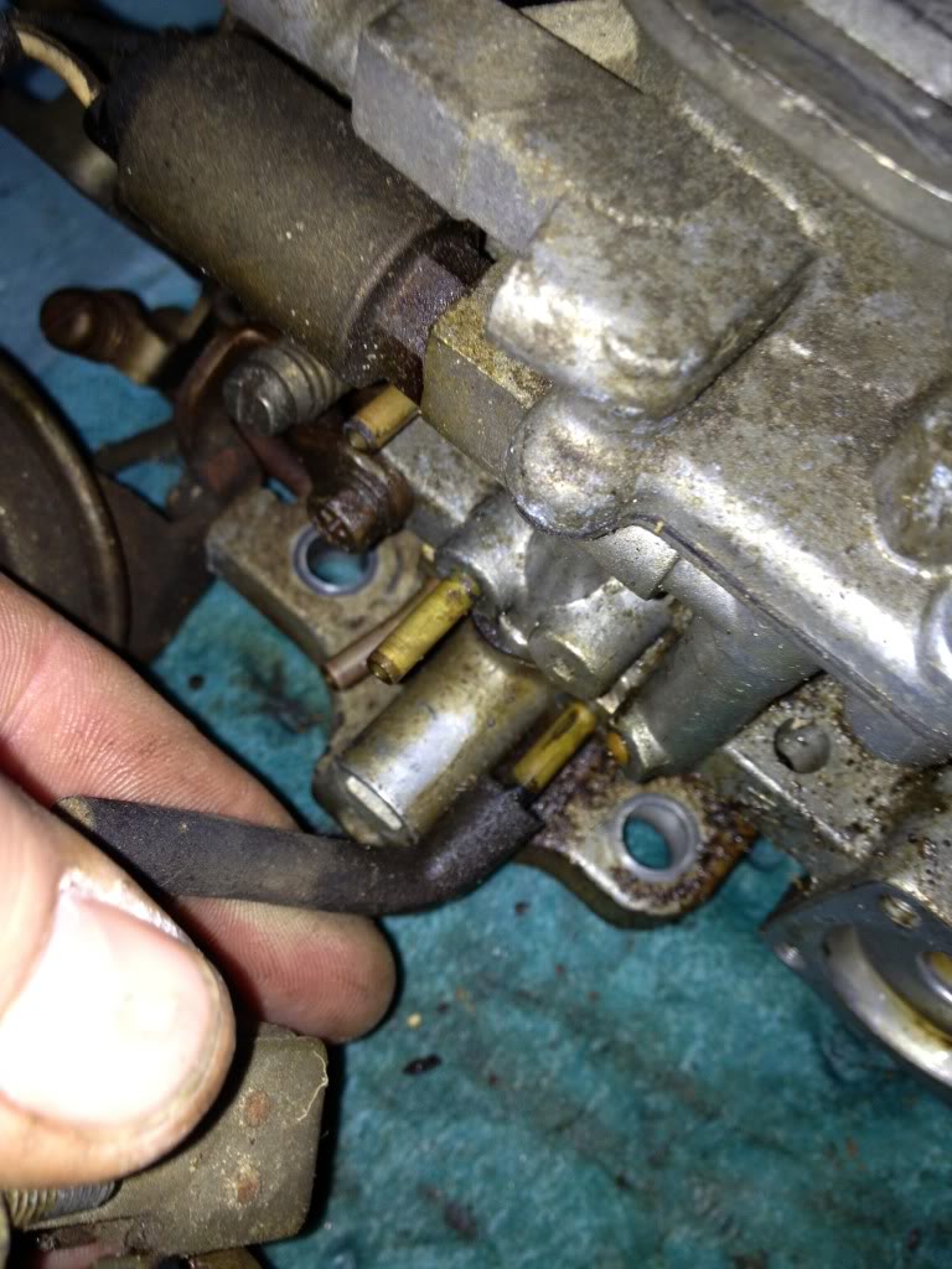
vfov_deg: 52.6
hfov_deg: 40.7
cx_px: 476
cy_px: 634
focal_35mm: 35
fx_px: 1283
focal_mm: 4.3
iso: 50
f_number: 2.4
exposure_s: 1/53
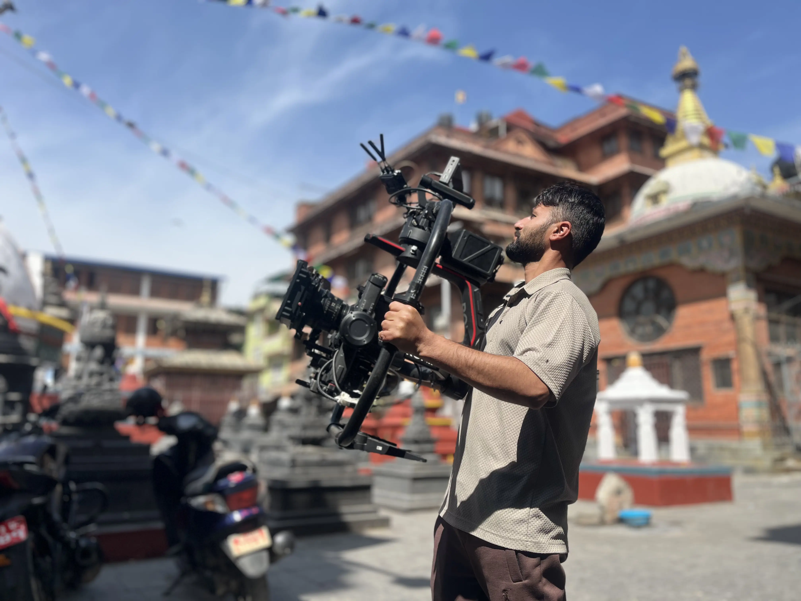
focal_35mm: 26
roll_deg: +0.6
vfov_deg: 53.1
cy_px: 300
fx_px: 602
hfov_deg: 67.3
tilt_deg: +12.0
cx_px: 400
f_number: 1.6
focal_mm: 5.1
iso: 50
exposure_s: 1/2967
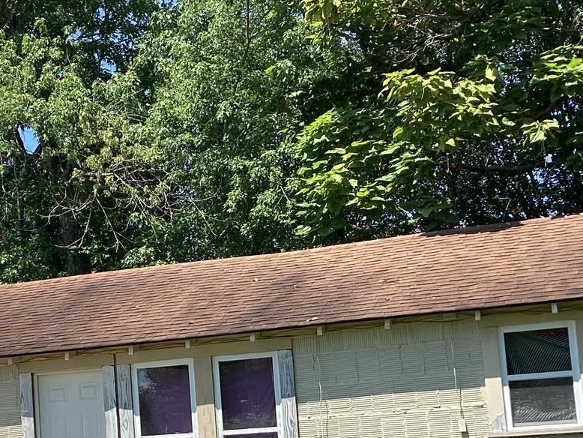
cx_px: 223
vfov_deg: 22.3
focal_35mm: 65
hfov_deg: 29.7
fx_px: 1095
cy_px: 344
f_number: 2.4
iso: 25
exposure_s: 1/1072
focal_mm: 3.3
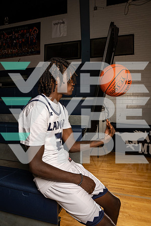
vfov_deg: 73.7
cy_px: 113
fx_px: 151
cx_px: 76
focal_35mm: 24
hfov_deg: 53.1
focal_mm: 24
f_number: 7.1
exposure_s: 1/200
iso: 320
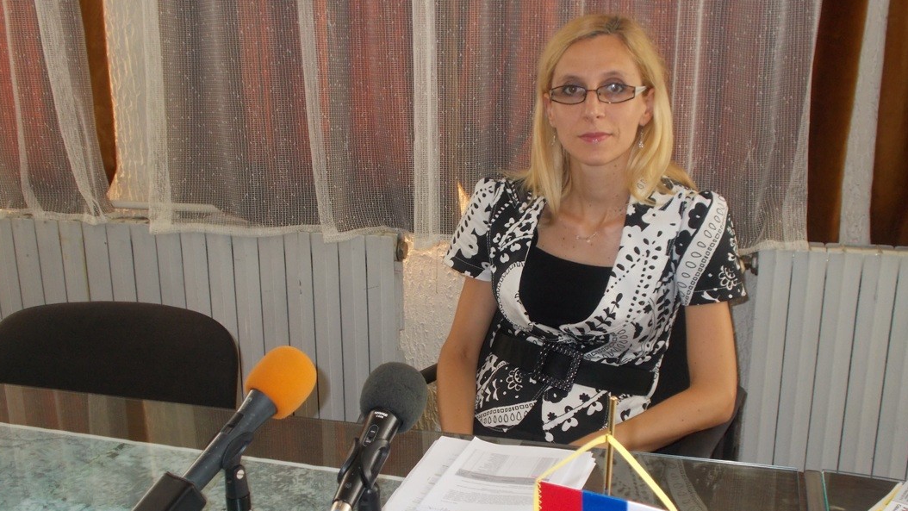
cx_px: 453
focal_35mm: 43
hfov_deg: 47.4
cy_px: 331
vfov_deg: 27.6
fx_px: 1035
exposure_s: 1/30
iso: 200
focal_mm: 6.9
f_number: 3.9
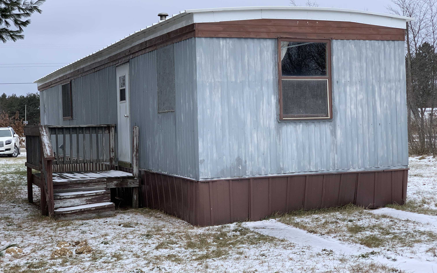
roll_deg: +0.8
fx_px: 667
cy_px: 127
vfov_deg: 23.1
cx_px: 217
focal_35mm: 56
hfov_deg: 36.3
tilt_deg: -0.5
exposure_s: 1/375
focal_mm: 6
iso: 16
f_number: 2.4
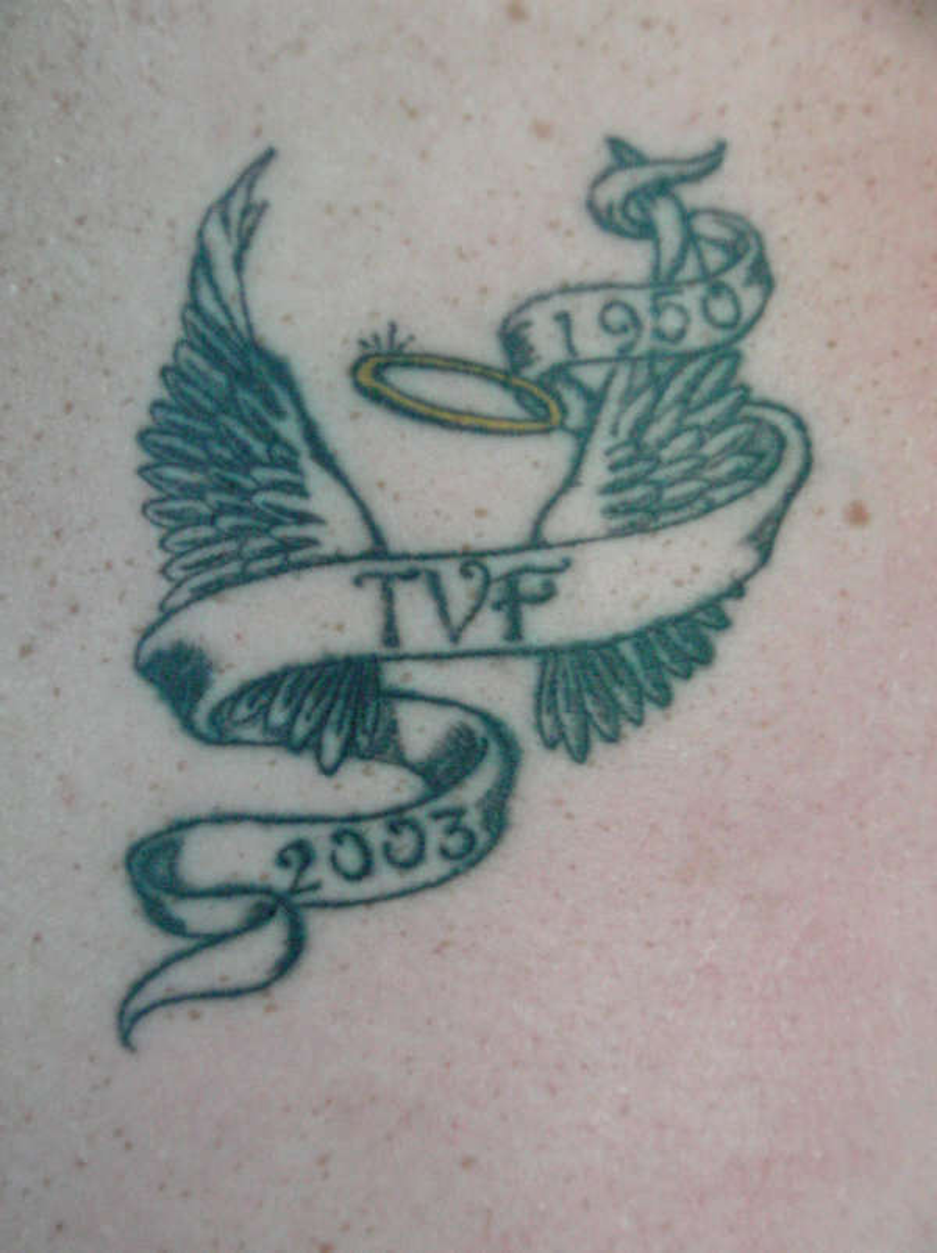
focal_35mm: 78
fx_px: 2820
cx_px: 468
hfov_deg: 18.9
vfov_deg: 25.0
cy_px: 626
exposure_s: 1/143
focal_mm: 12.8
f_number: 4.7
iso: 400
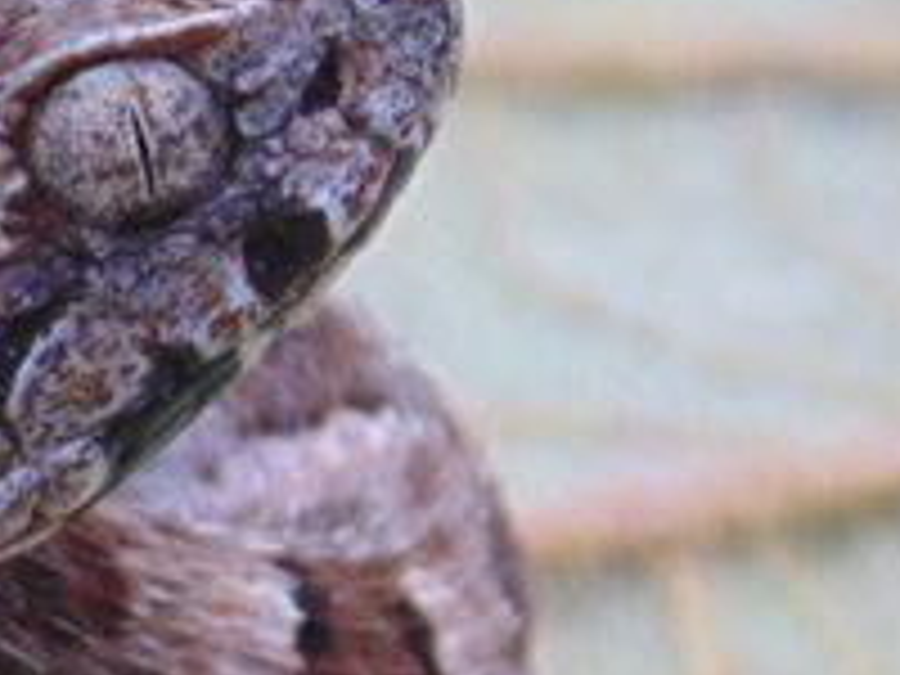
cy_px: 670
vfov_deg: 1.6
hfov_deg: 2.1
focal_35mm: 944
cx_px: -292
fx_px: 24544
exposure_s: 1/125
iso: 320
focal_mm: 42.3
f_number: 5.6
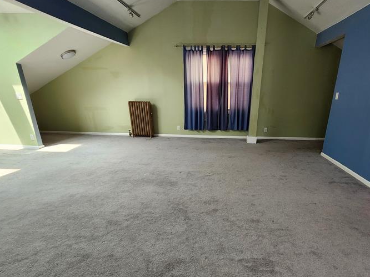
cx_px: 217
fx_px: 214
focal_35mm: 20
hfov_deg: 81.1
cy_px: 179
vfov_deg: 64.6
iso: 80
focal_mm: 1.74
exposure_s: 1/60
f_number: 2.2
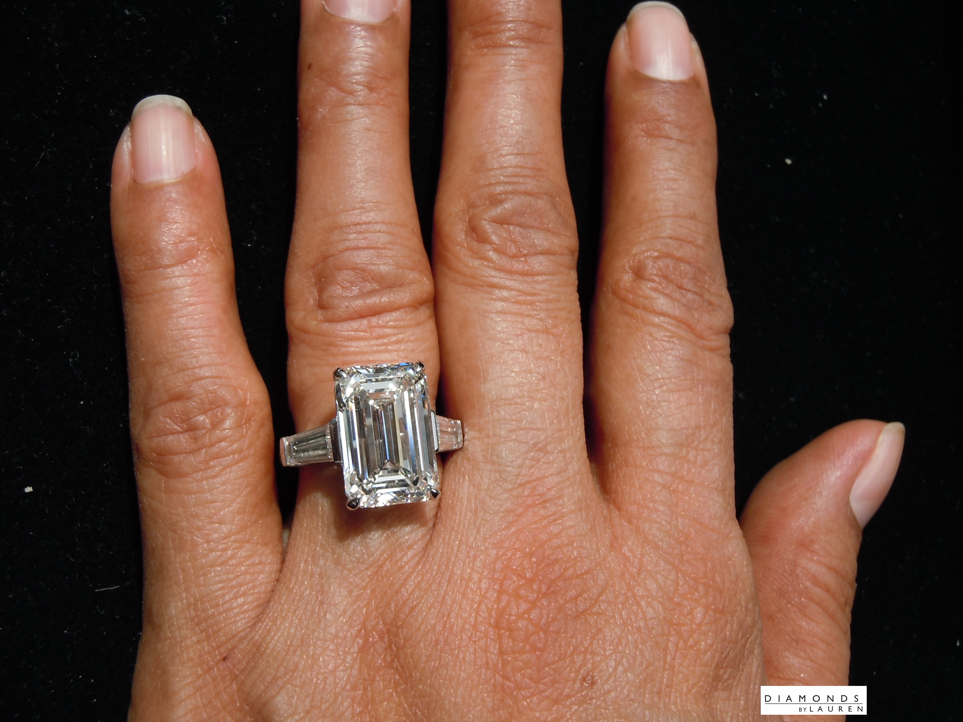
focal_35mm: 45
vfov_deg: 32.2
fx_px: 1252
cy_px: 361
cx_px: 482
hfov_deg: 42.1
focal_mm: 8.1
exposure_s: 1/125
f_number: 4.6
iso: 100
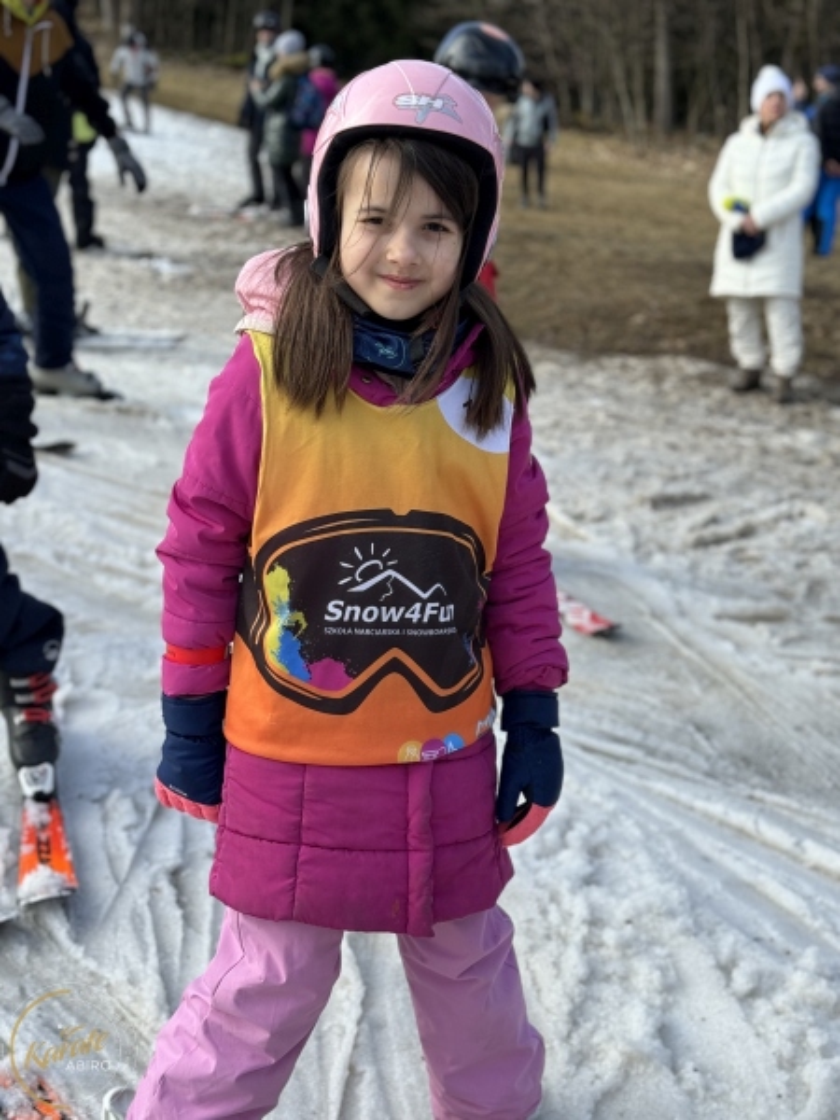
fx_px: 1553
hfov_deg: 30.3
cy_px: 560
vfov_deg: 39.7
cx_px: 420
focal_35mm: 48
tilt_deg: -12.7
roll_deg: -1.9
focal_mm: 6.86
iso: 64
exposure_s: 1/1366
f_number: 1.78
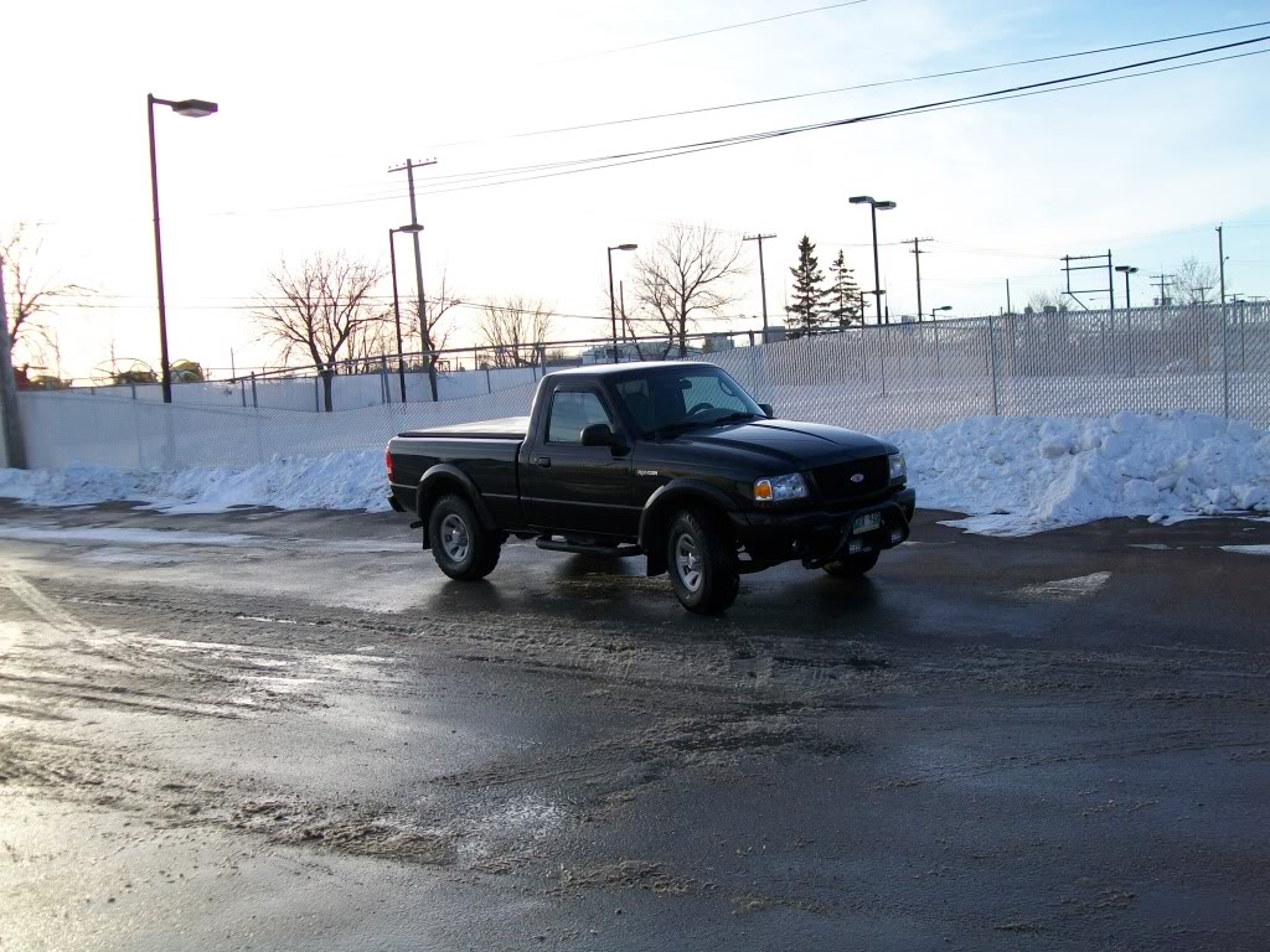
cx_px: 635
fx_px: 1321
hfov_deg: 51.4
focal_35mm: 36
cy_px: 476
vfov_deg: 39.7
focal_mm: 6
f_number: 2.7
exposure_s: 1/500
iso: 64
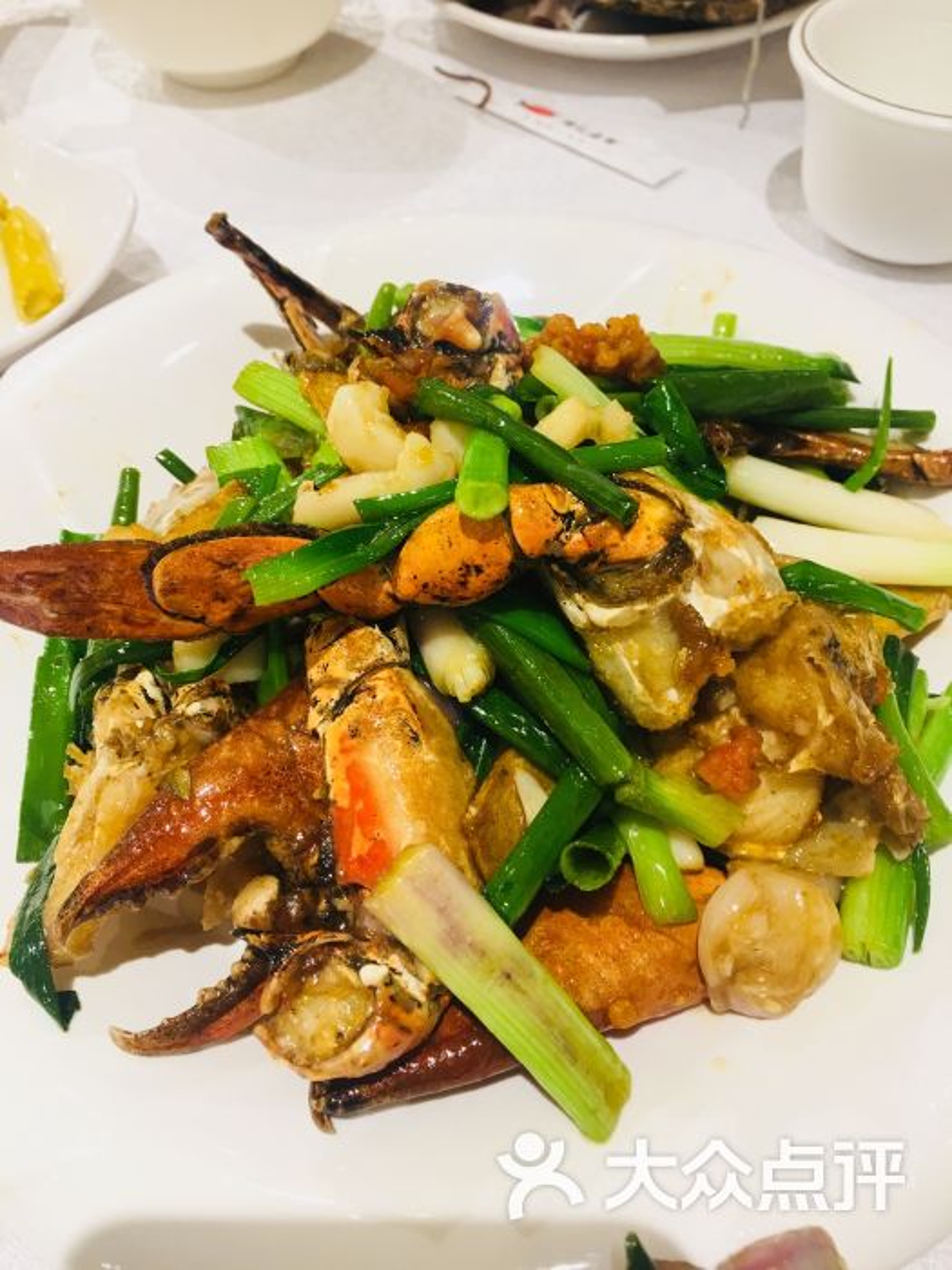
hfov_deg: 48.2
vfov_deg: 61.7
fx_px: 1063
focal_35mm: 29
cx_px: 476
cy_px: 635
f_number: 2.2
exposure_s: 1/17
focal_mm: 4.15
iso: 32
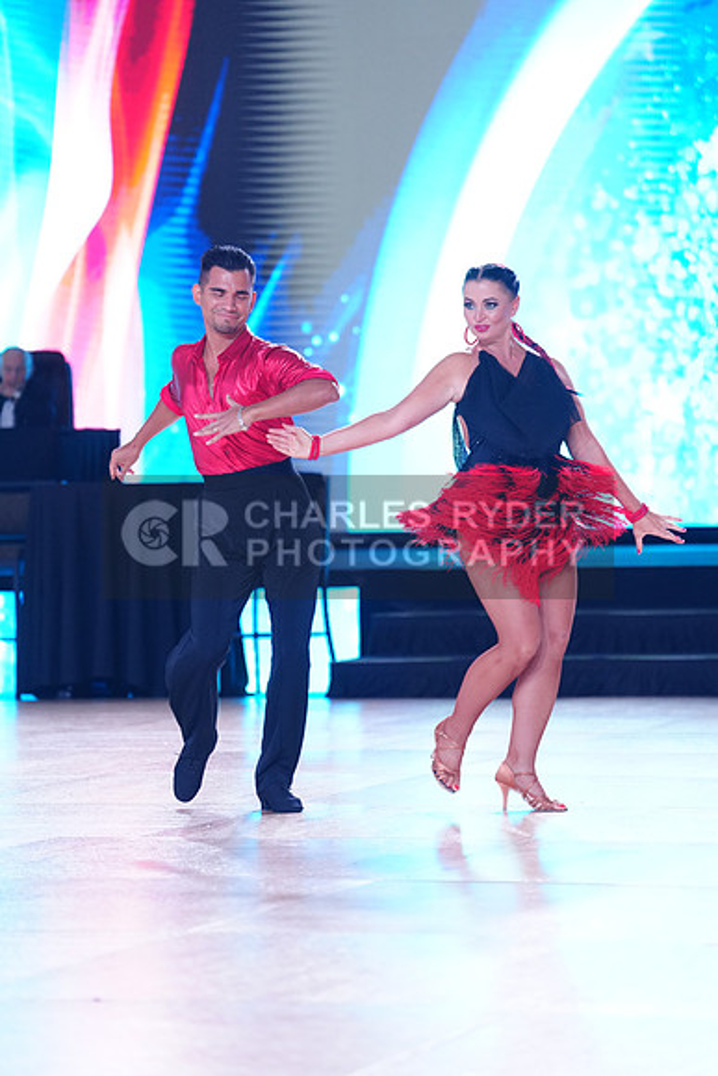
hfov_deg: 10.0
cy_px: 538
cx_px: 359
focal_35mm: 137
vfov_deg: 15.0
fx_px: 4096
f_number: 2.8
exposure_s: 1/640
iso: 1600
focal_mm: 137
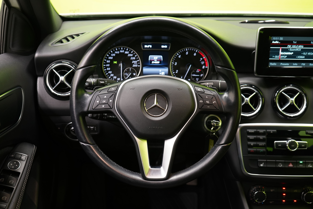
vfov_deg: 32.6
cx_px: 156
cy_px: 104
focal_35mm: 41
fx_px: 356
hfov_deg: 47.4
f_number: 5
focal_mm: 41
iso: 1250
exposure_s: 1/20
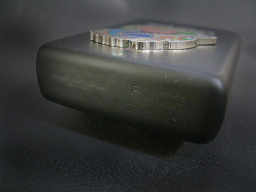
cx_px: 128
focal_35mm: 35
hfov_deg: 52.6
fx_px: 259
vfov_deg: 40.7
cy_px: 96
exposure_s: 1/8
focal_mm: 5.8
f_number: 2.6
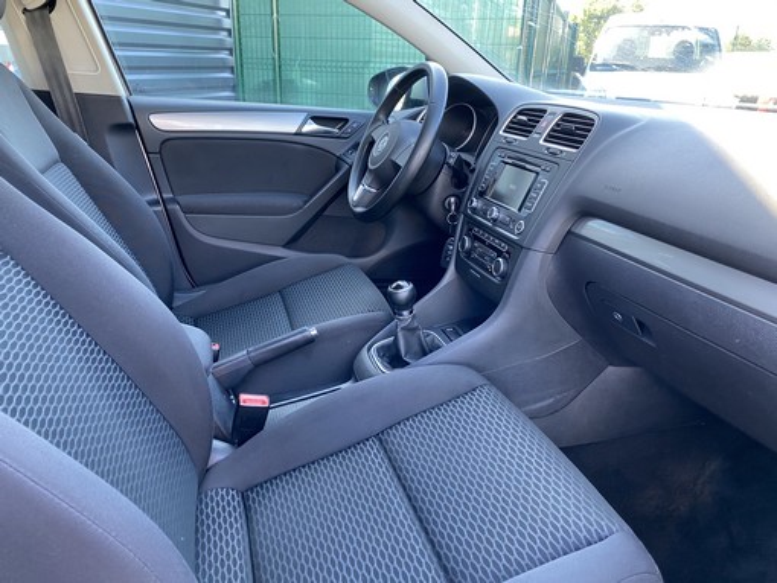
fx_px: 584
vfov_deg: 53.1
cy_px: 292
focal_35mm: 26
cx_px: 388
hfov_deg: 67.3
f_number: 1.8
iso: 125
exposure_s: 1/92
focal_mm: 4.25
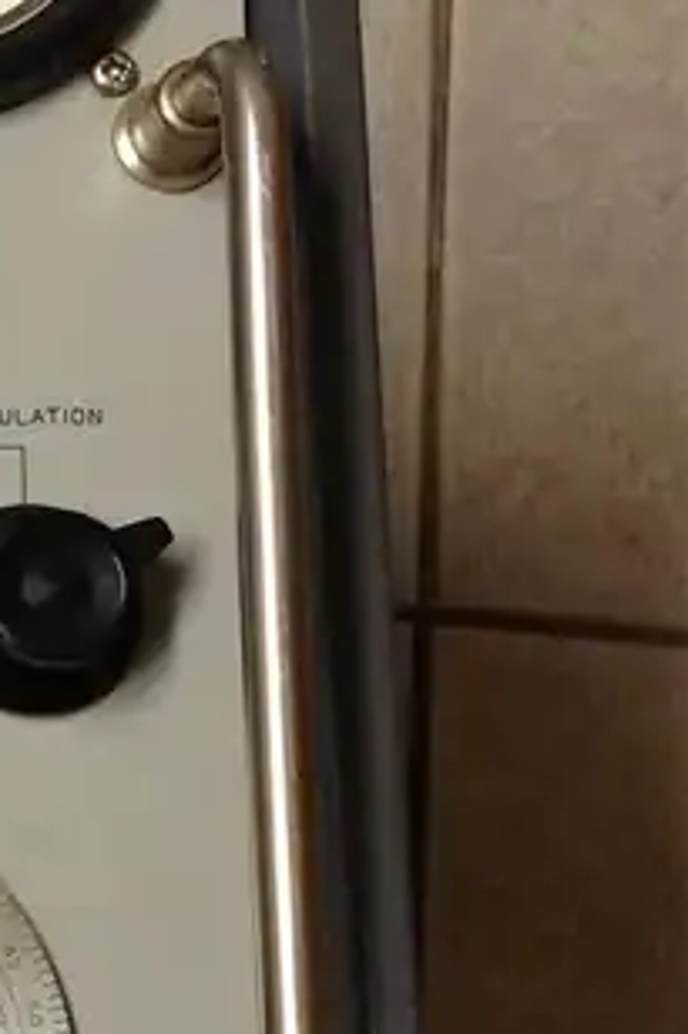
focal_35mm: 118
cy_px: 668
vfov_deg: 17.3
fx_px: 3386
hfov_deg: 10.6
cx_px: -732
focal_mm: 4.28
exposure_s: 1/15
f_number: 2.4
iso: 100
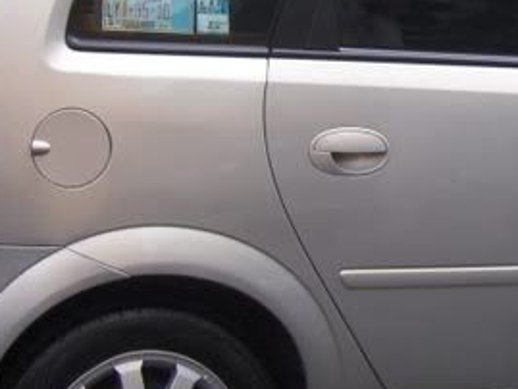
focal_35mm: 104
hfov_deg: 18.3
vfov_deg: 14.2
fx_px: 1557
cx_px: 543
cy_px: 98
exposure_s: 1/452
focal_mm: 7.5
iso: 100
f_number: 3.5
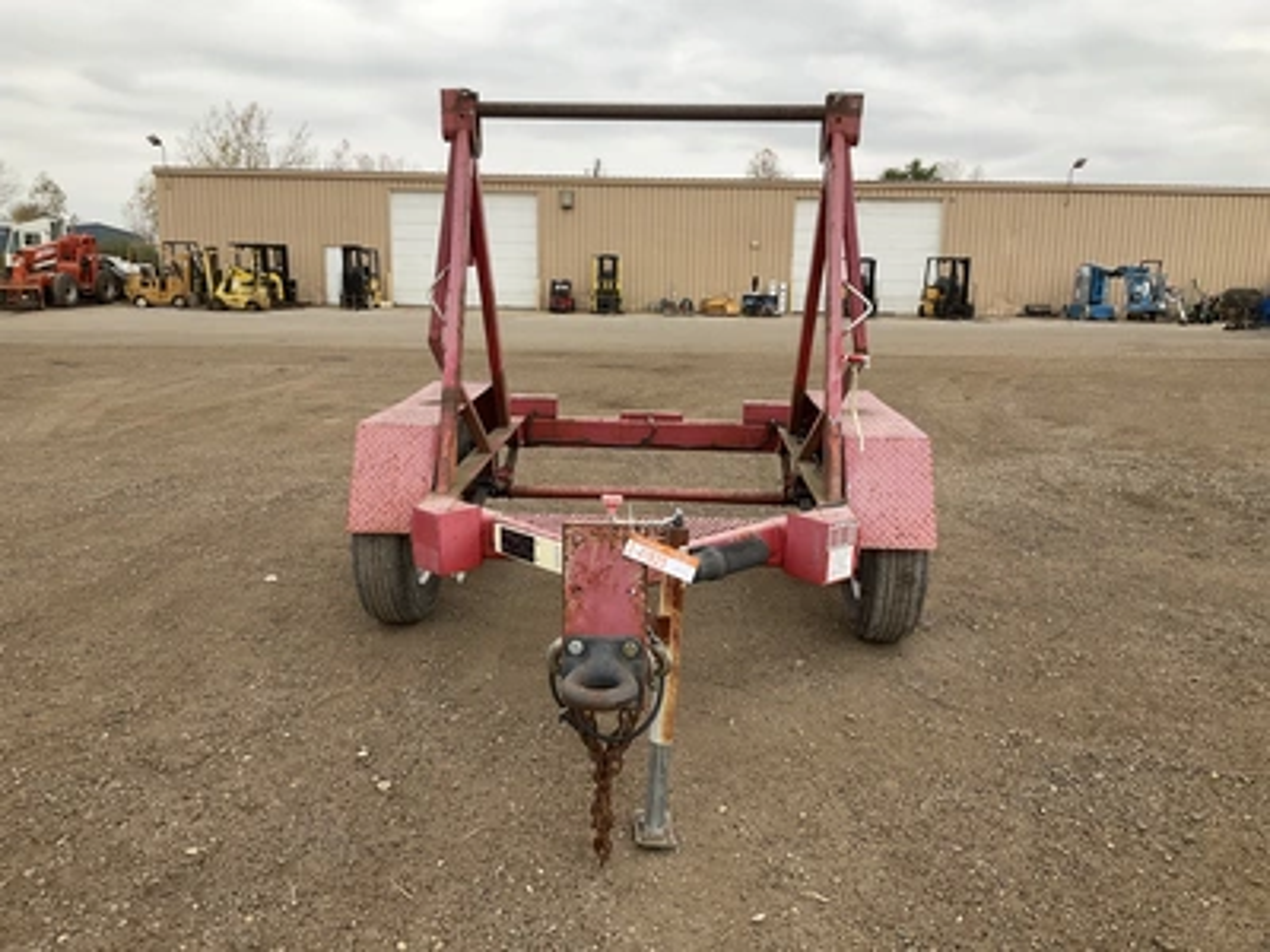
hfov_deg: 61.7
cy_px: 476
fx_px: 1064
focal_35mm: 29
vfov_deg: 48.2
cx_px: 635
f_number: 1.8
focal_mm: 3
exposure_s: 1/122
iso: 20
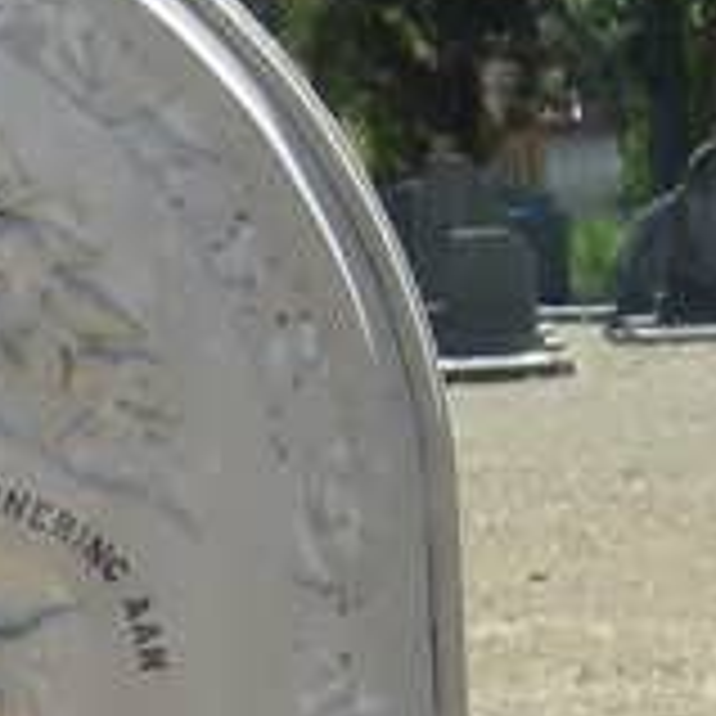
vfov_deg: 4.2
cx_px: 5
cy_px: 1455
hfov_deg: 4.3
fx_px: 9548
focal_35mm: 408
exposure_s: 1/364
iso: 50
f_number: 3.5
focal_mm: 9.9
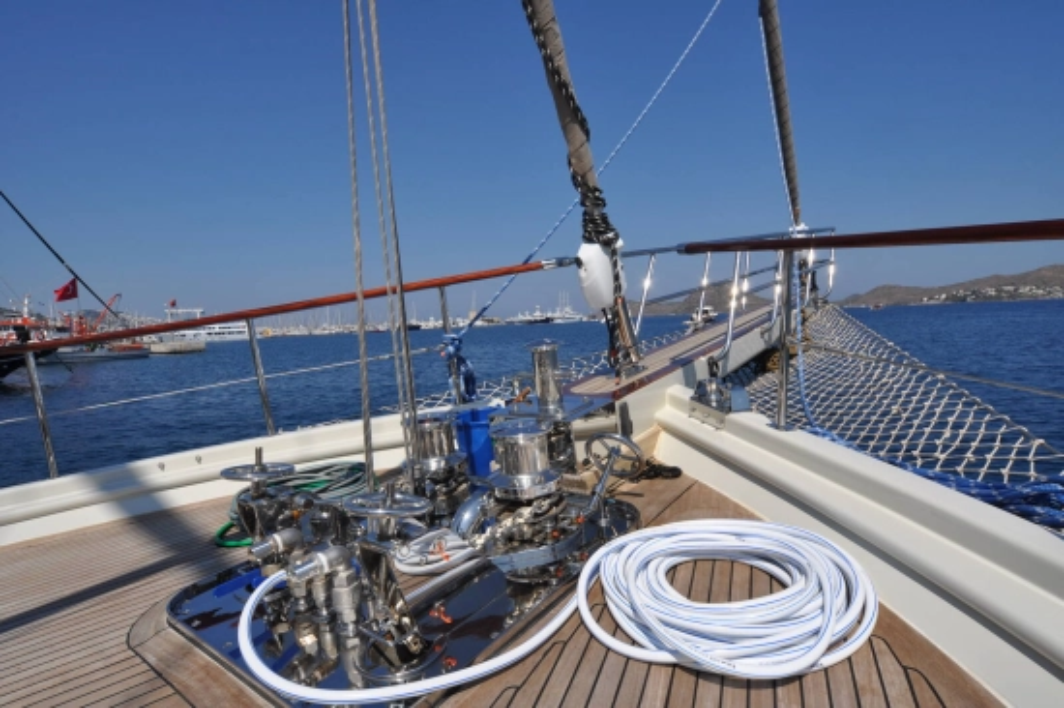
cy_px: 354
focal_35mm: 18
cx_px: 532
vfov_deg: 67.3
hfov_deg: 90.0
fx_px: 532
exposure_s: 1/500
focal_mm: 12
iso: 200
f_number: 11
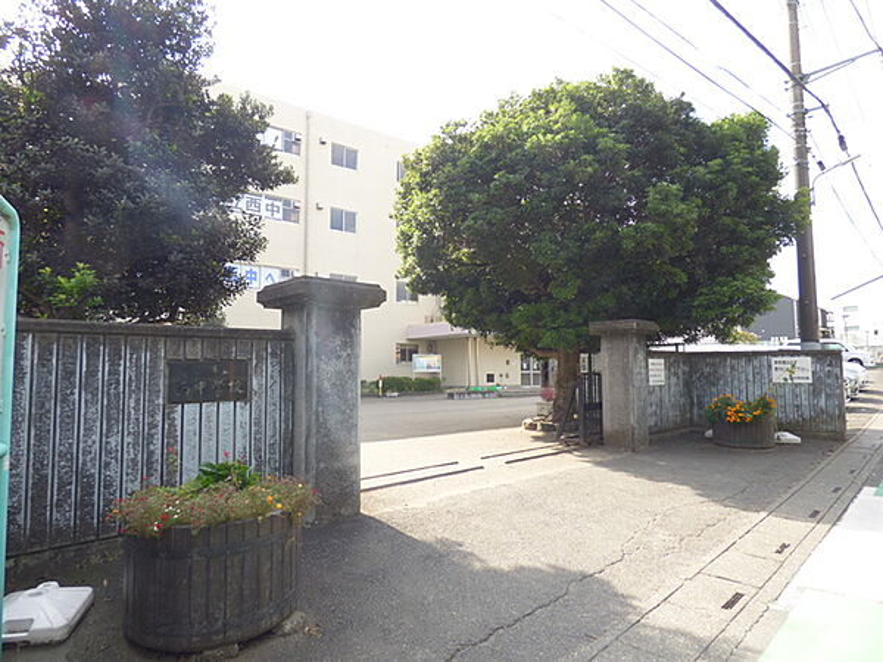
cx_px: 442
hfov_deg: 81.7
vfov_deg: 66.0
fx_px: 510
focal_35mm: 20
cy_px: 331
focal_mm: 3.58
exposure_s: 1/400
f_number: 2.8
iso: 100
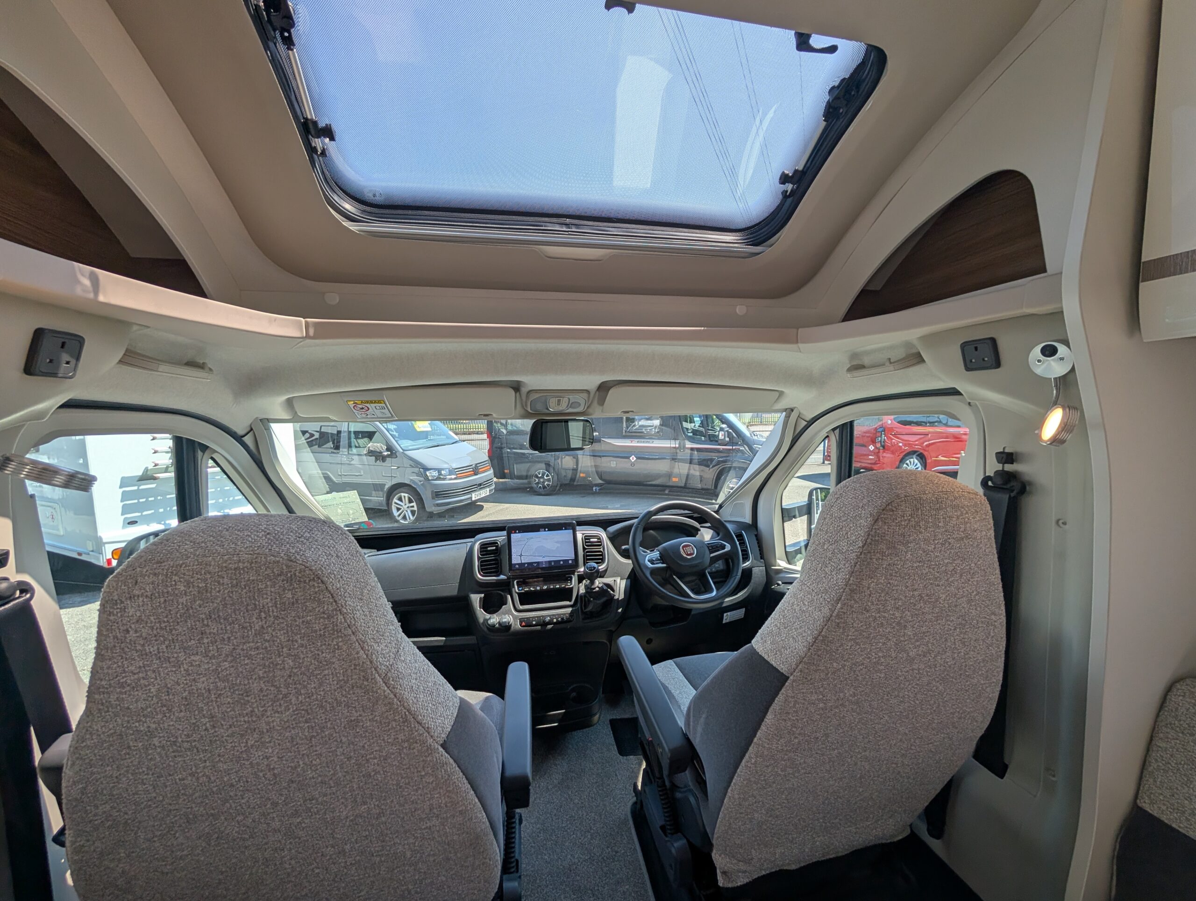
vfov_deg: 94.6
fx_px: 415
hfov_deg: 110.5
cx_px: 598
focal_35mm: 12
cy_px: 450
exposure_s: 1/960
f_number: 1.7
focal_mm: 2.02
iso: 48
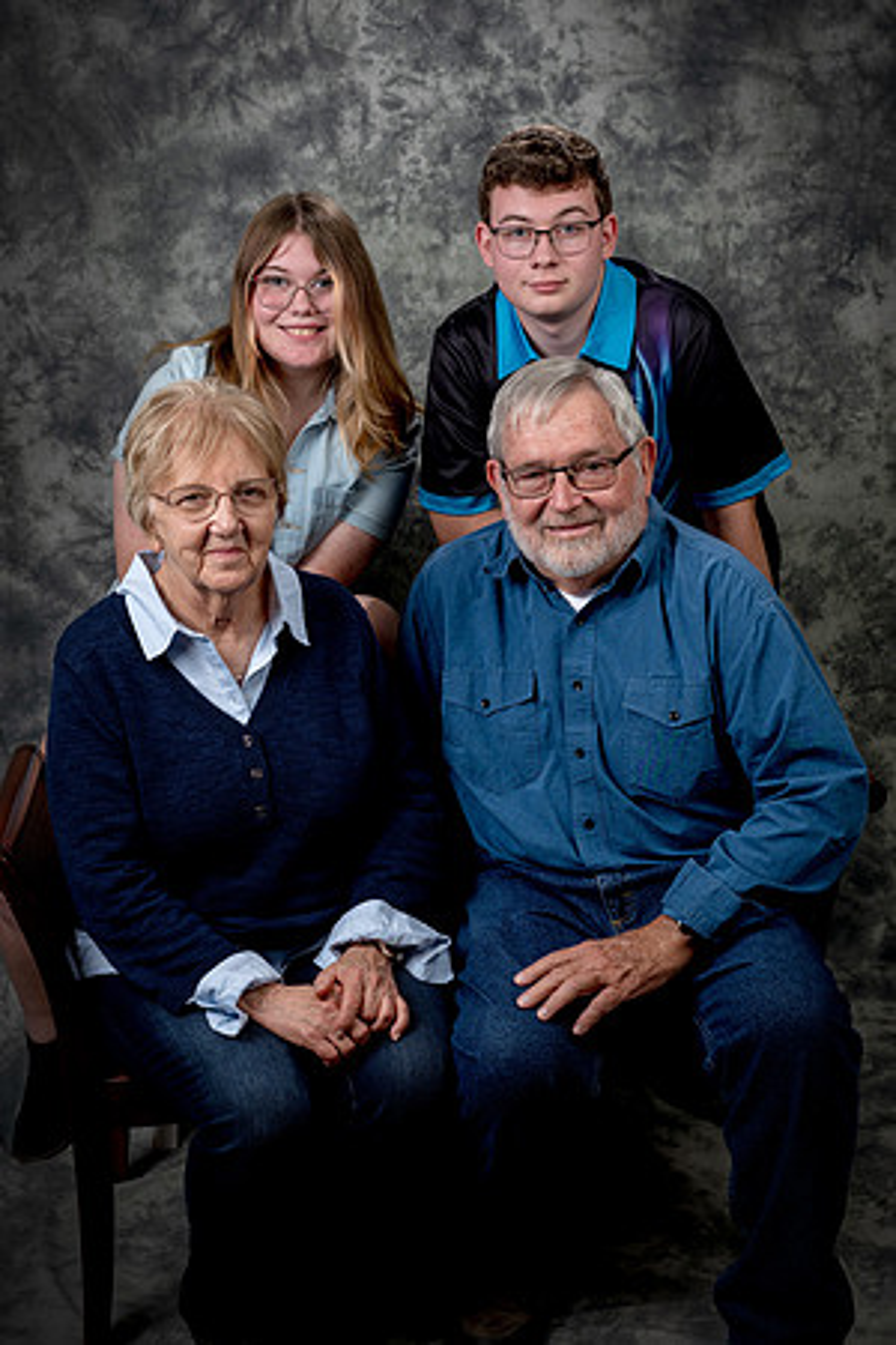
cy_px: 672
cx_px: 448
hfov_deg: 37.9
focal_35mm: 35
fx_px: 1307
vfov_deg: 54.4
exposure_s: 1/160
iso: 100
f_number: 5.6
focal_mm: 35
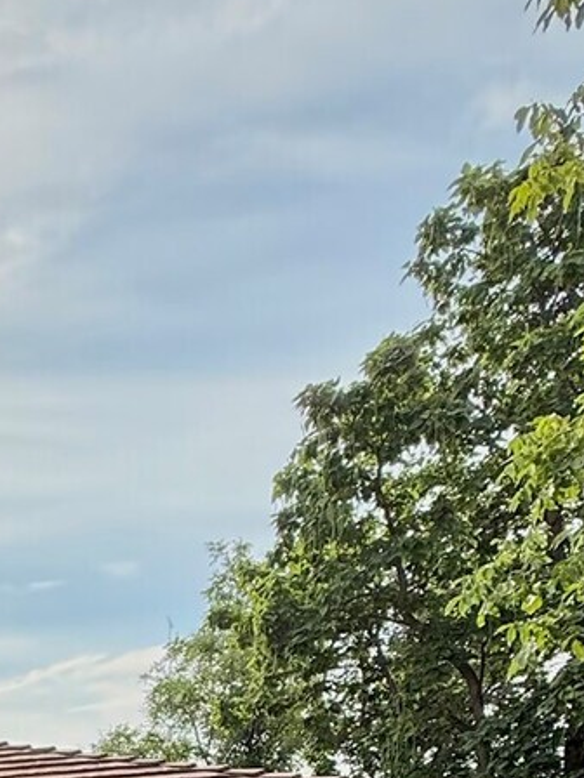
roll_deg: +1.6
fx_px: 1012
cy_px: 1131
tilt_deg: -3.6
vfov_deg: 29.0
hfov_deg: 25.7
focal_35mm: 45
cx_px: -245
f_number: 2.2
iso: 64
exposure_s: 1/1464
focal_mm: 2.22
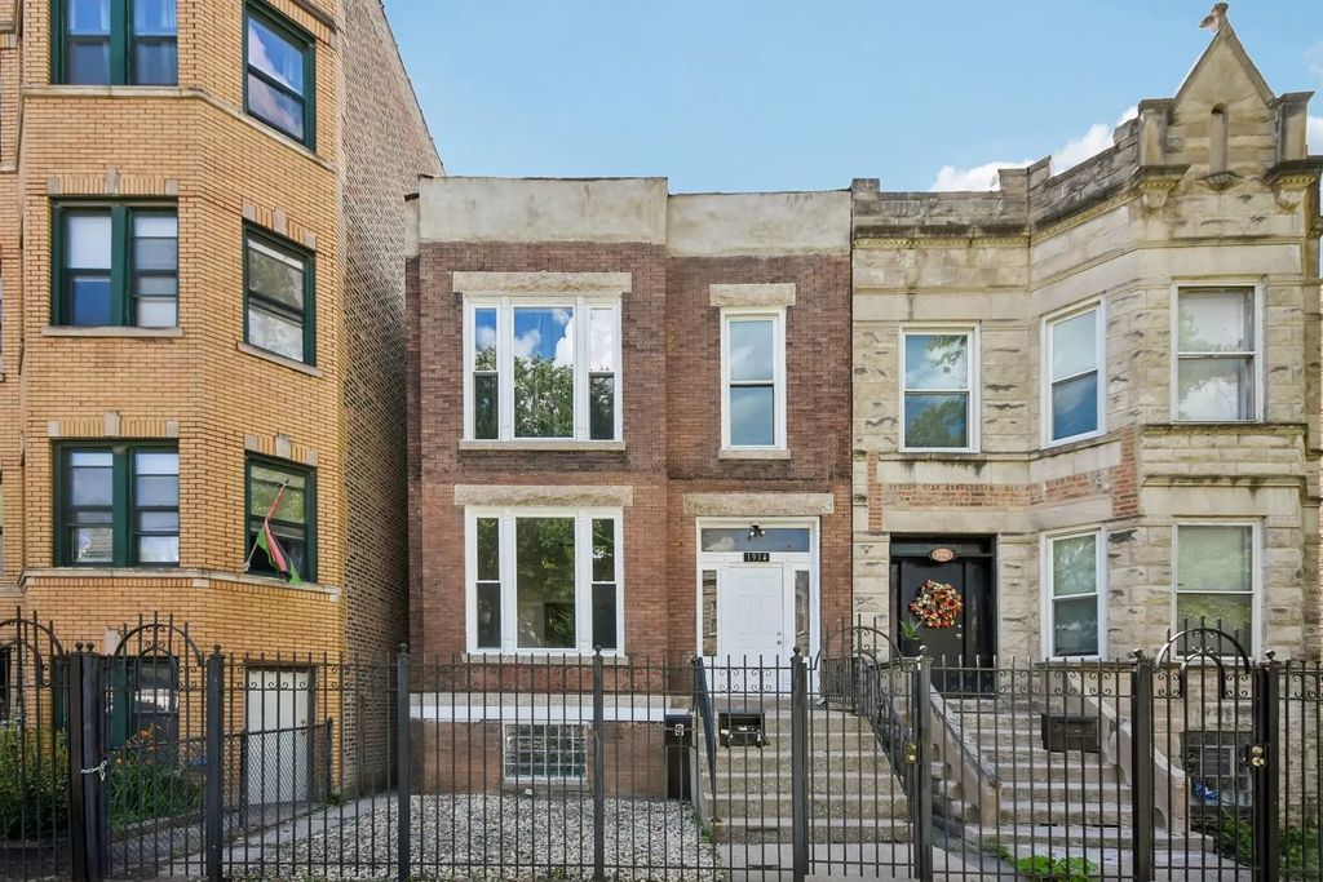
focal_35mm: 20
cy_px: 441
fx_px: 717
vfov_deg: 63.2
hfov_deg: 85.4
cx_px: 662
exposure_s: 1/320
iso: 400
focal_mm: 13
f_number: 8
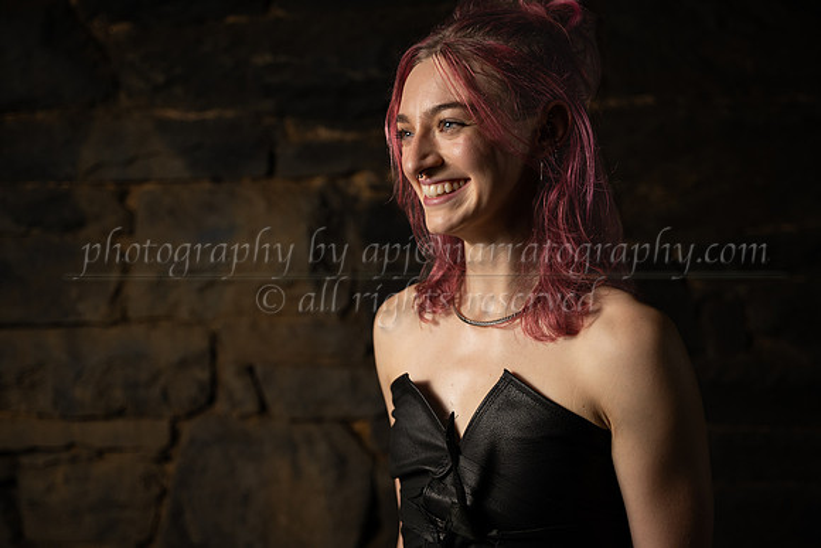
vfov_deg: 29.3
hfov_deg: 42.7
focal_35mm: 46
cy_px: 274
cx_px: 410
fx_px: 1049
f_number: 2.8
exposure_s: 1/400
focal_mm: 46
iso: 400
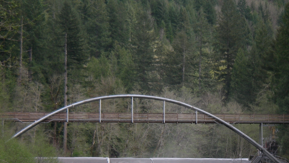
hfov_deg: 11.5
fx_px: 1441
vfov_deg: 6.5
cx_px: 126
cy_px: 117
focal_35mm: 188
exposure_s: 1/200
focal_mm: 18.9
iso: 64
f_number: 4
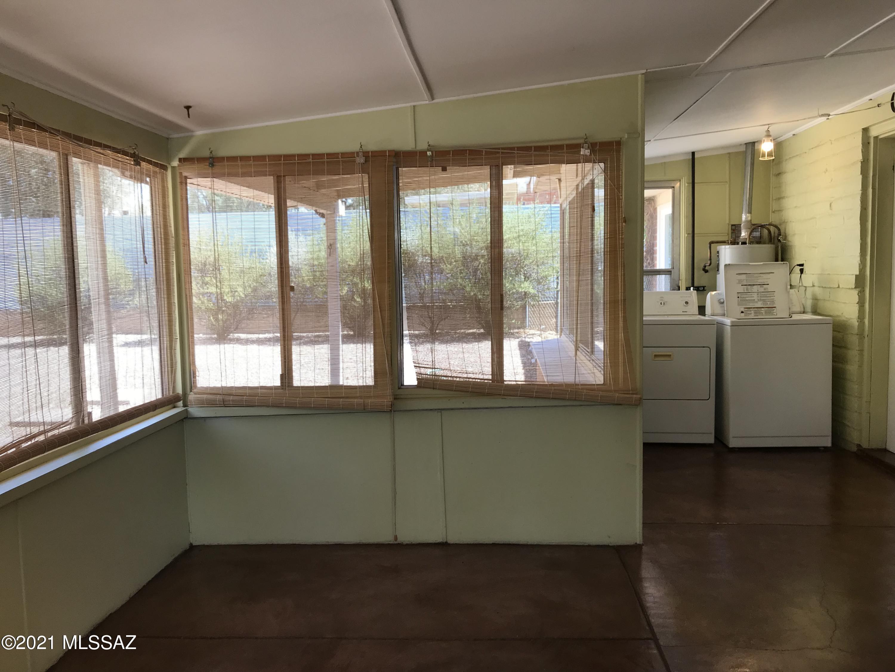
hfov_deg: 63.4
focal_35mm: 28
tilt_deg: -5.4
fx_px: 724
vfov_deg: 49.7
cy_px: 336
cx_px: 448
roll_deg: +0.6
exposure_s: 1/102
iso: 20
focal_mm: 3.99
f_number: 1.8
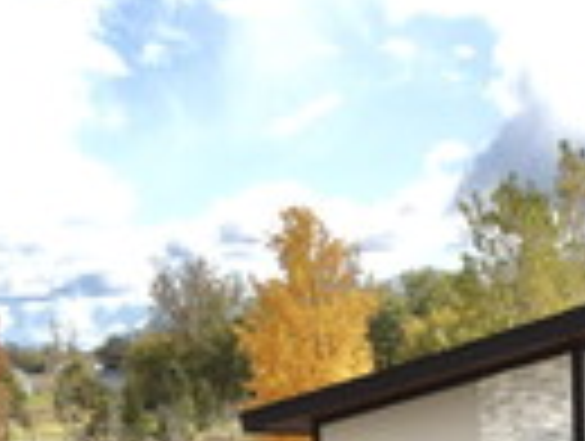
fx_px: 1625
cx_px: 675
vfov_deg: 14.0
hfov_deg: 19.4
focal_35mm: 96
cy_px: 742
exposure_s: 1/500
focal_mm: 4.5
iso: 100
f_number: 2.8
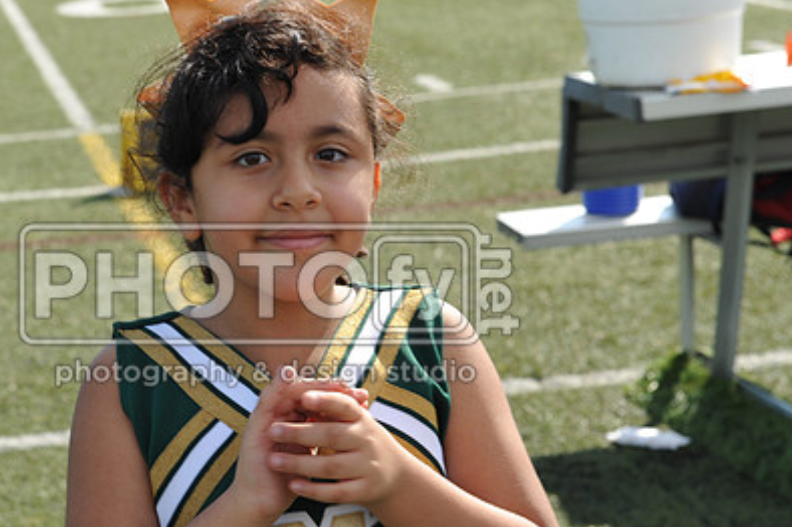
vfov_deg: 13.3
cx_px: 259
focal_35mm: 103
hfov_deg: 19.8
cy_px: 298
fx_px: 2264
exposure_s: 1/200
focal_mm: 70
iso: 200
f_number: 8
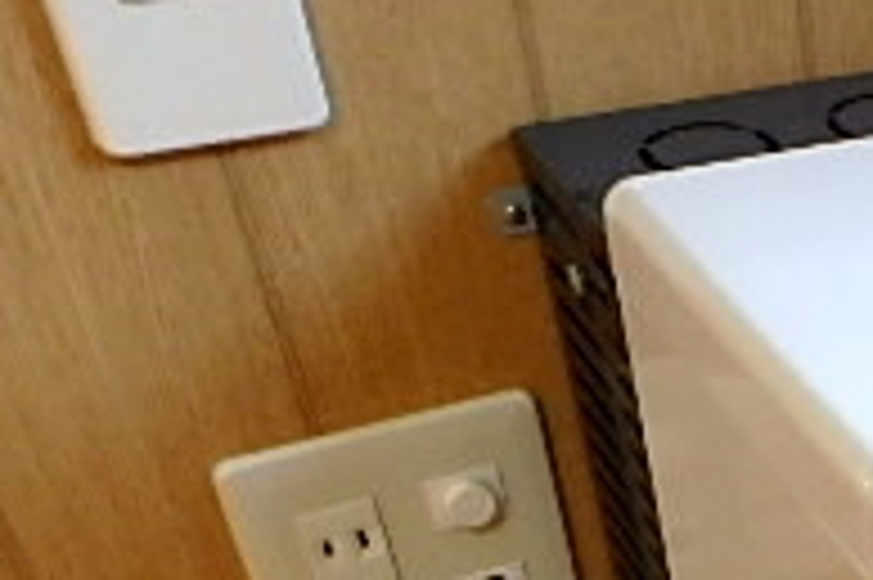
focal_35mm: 72
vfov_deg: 17.0
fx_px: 1744
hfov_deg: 22.6
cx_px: 1332
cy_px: 881
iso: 320
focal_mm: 3.7
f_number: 3.5
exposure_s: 1/30
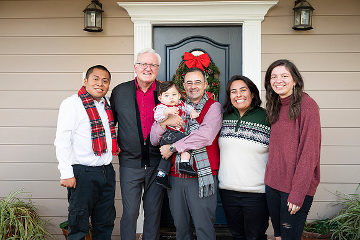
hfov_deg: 48.4
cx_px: 180
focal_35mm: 40
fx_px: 400
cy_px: 120
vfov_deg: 33.4
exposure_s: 1/100
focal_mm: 40
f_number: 5
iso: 400
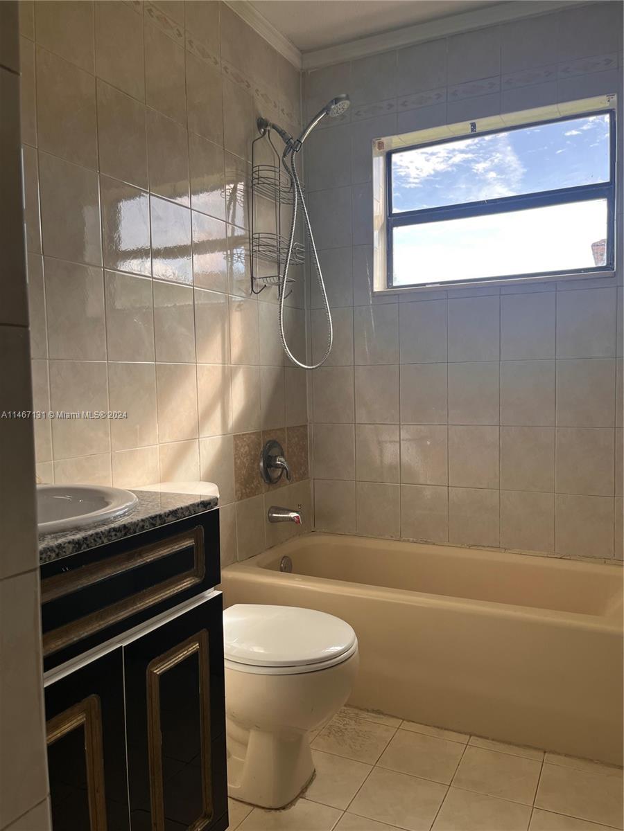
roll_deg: +0.6
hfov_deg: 53.1
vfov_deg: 67.3
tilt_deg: -3.6
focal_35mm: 26
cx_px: 312
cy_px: 416
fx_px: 625
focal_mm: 5.1
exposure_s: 1/348
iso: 50
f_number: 1.6
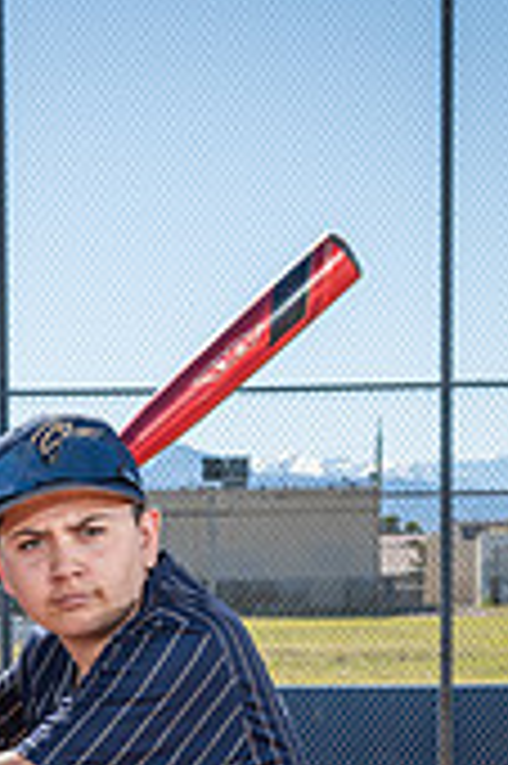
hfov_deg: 9.4
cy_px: 1004
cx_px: 130
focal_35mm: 146
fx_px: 3096
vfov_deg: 13.5
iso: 200
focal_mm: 55
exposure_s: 1/250
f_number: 8
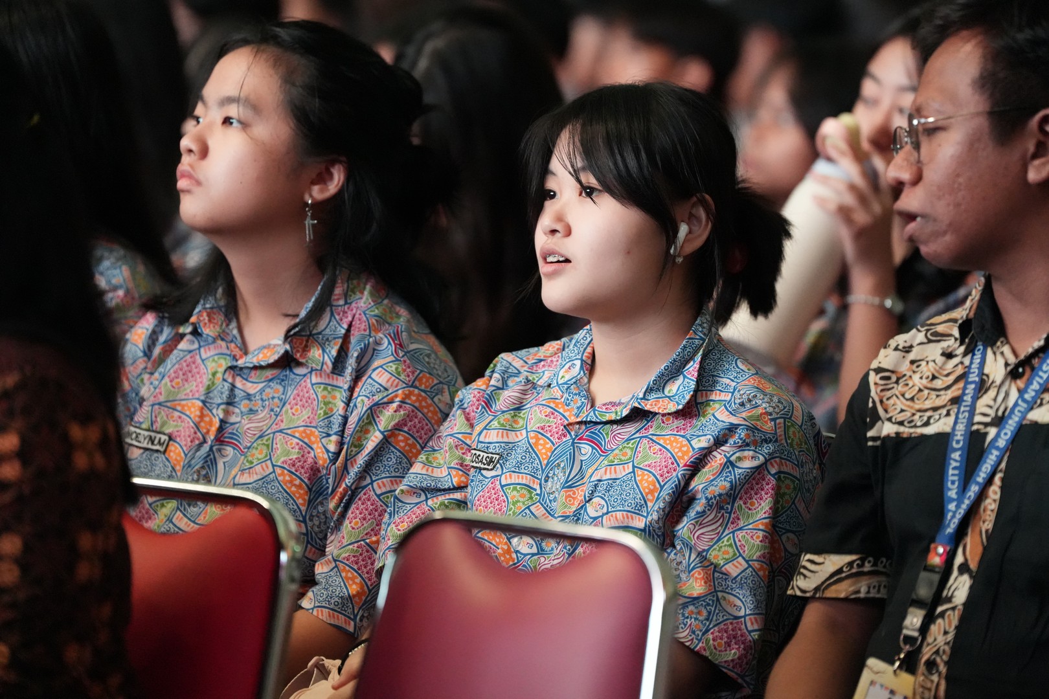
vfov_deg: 6.9
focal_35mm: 200
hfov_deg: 10.3
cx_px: 524
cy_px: 350
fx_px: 5827
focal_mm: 200
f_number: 3.2
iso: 12800
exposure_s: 1/100
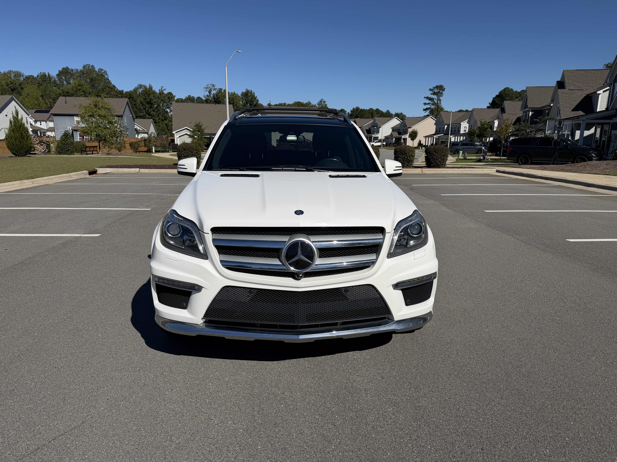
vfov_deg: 56.8
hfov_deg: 71.6
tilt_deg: -11.2
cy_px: 231
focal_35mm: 24
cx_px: 308
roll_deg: +0.2
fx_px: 428
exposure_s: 1/10309
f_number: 1.78
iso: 80
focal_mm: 6.76
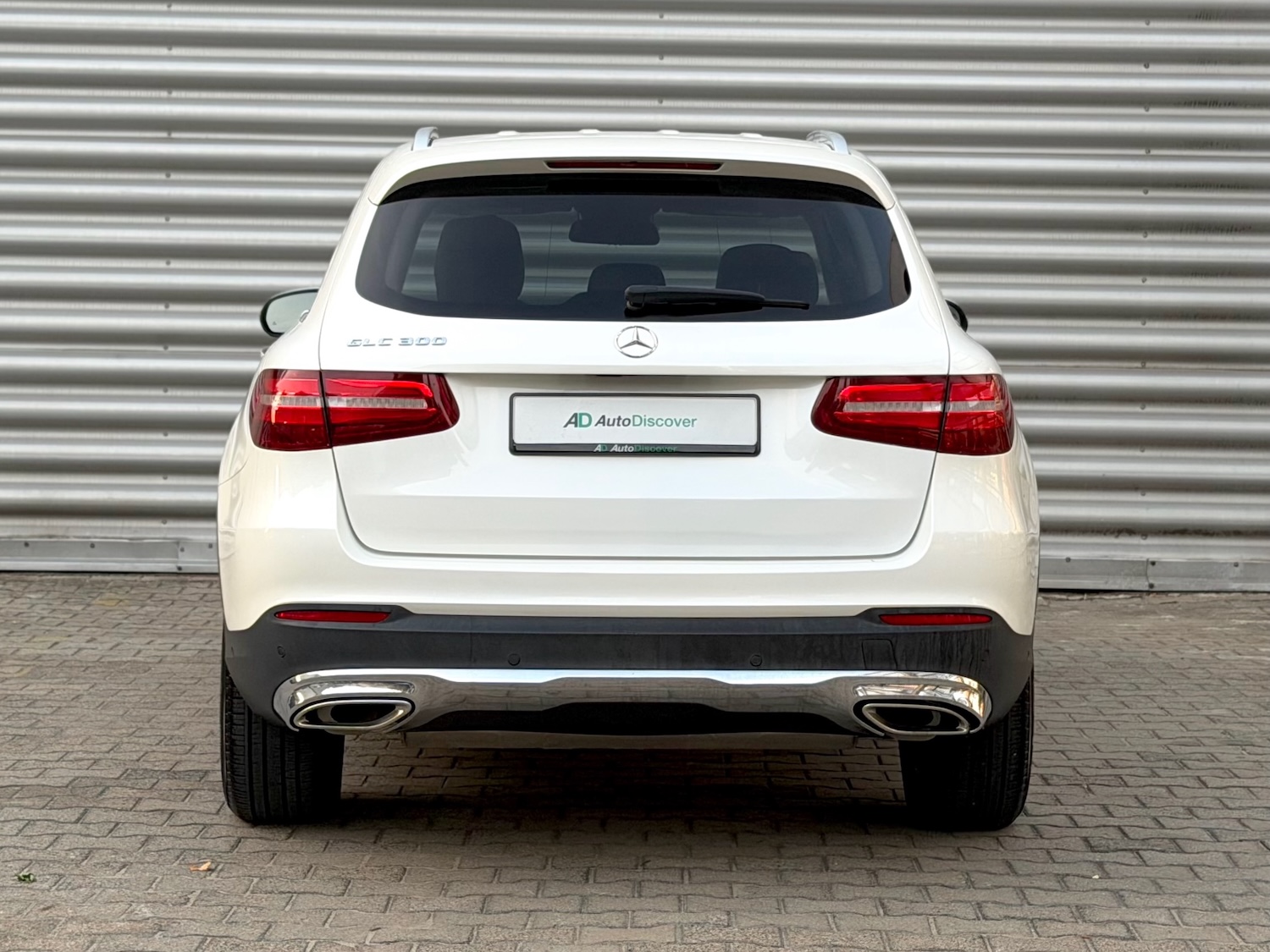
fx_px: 1761
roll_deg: +0.3
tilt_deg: +0.0
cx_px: 635
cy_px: 476
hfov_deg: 39.7
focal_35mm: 48
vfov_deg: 30.3
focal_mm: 6.76
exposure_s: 1/121
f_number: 1.78
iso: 80
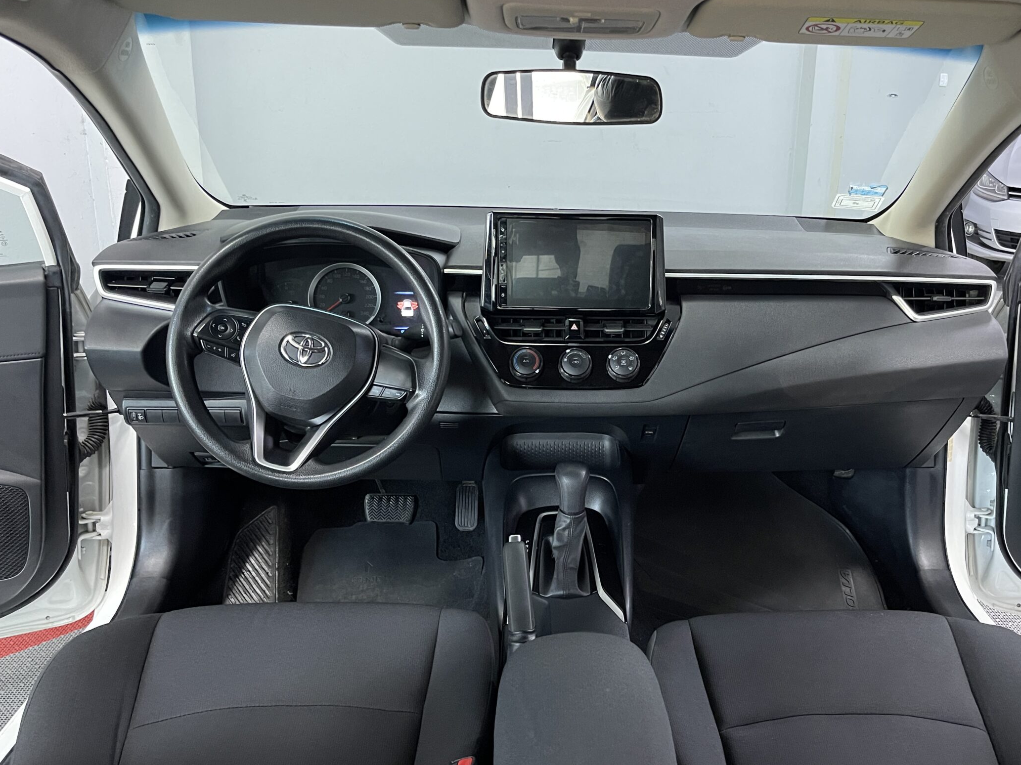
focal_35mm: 31
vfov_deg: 45.4
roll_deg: -2.8
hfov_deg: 58.0
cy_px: 383
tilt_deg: -17.6
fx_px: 914
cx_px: 606
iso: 800
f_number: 1.6
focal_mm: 5.1
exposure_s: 1/30
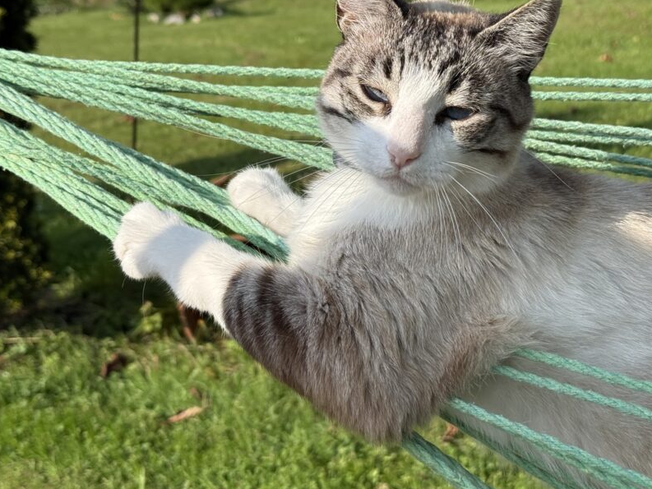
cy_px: 191
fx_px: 1168
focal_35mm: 62
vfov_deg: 23.6
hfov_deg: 31.2
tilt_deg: -13.9
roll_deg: -1.5
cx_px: 344
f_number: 1.78
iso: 64
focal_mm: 6.76
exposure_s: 1/2976
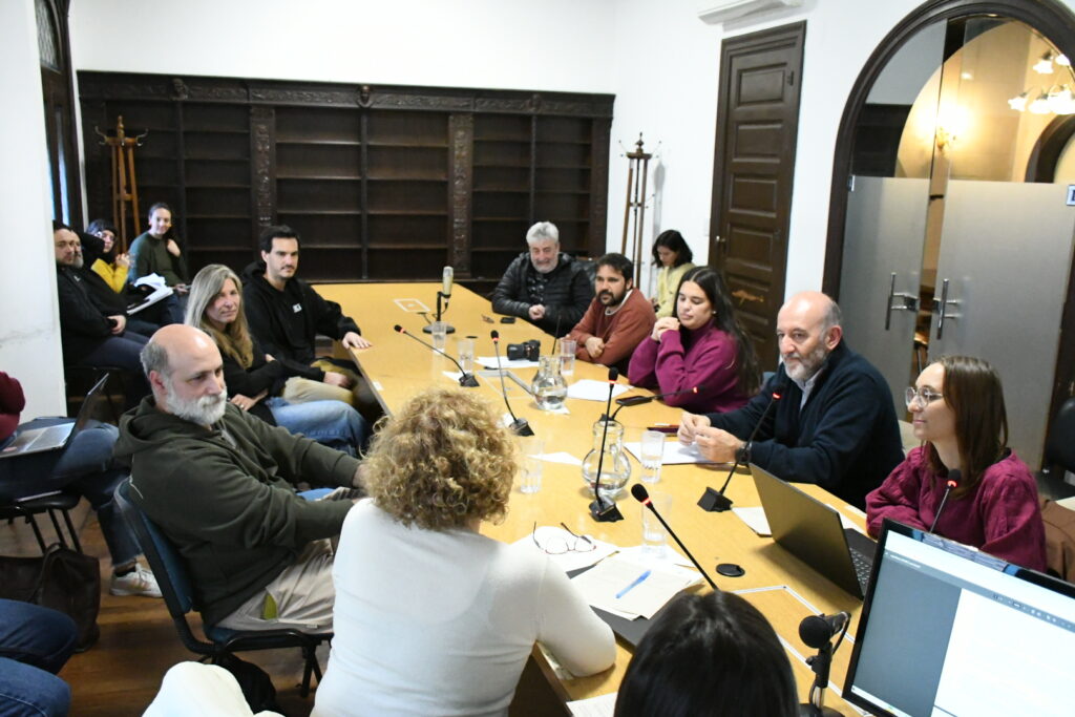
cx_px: 538
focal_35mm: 33
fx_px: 985
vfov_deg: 40.0
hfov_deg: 57.2
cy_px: 358
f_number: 4
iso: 12800
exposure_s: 1/250
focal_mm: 22
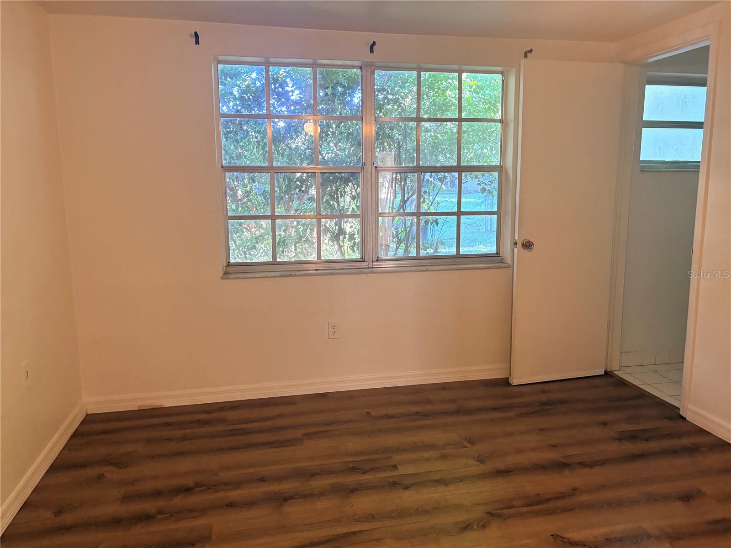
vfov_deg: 53.1
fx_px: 549
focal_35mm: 26
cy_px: 274
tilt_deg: -8.2
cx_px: 366
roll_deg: +1.6
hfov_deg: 67.3
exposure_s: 1/60
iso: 250
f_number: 1.6
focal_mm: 5.96
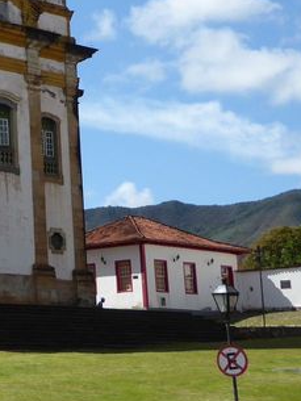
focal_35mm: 110
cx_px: -212
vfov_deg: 17.7
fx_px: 1274
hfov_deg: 12.5
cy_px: 74
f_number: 3.8
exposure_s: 1/640
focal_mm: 7.2
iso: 80
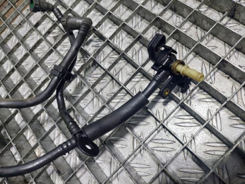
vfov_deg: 54.9
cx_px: 122
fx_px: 177
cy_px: 92
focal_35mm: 25
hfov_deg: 69.4
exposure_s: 1/50
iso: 100
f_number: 1.8
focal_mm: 5.23
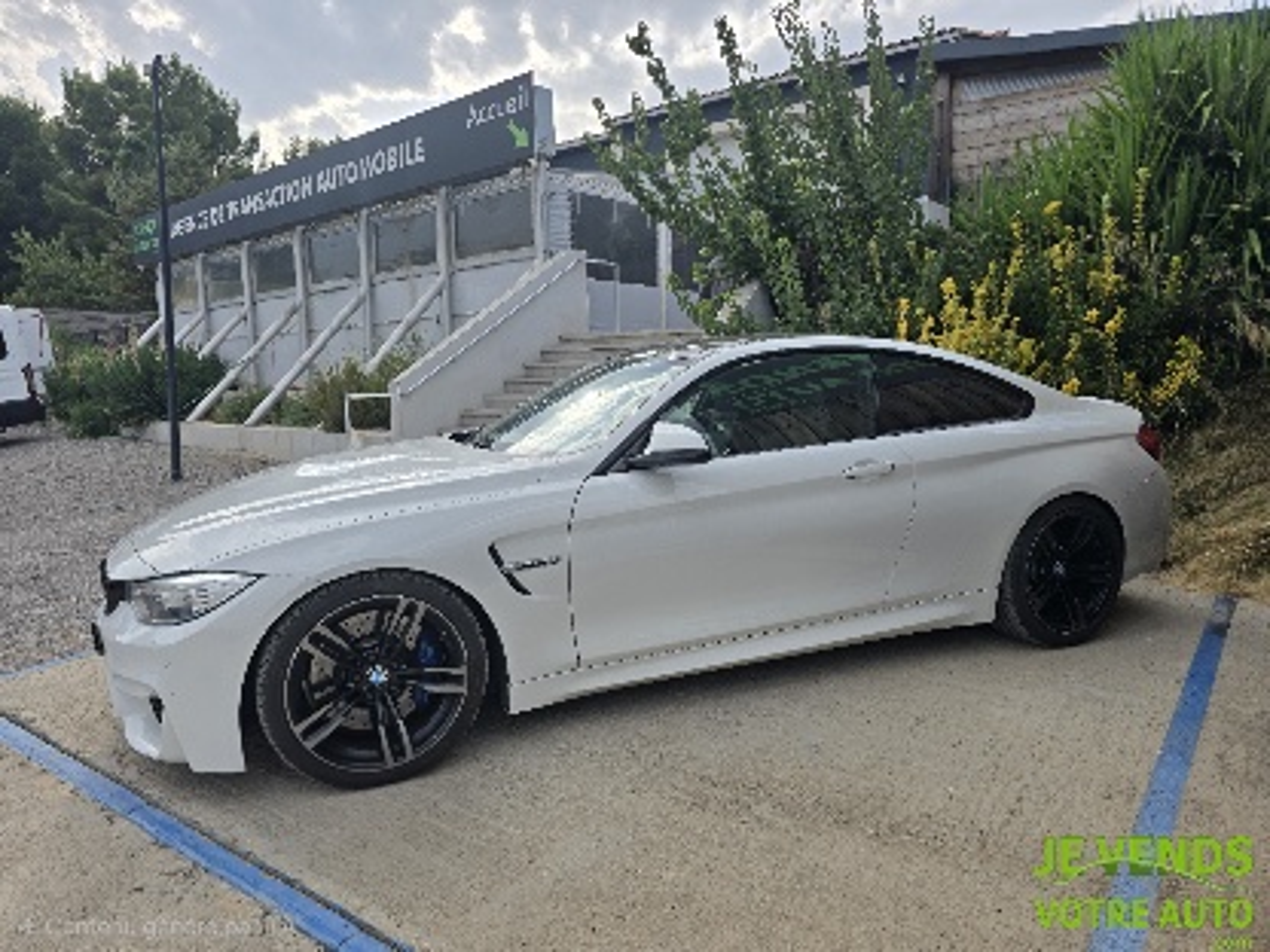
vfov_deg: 58.9
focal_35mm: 23
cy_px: 476
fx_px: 844
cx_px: 635
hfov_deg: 73.9
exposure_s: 1/909
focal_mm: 6.3
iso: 12
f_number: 1.7
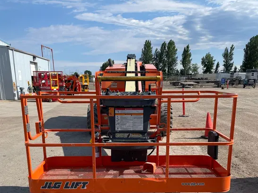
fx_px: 261
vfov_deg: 39.4
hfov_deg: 52.7
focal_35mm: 35
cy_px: 148
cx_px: 130
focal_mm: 4.2
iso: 32
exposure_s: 1/3731
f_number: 1.6
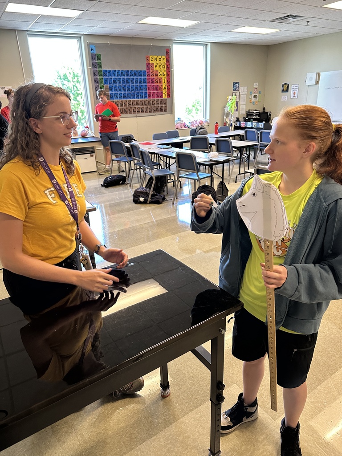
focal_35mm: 24
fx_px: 316
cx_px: 171
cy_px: 228
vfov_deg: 71.6
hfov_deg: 56.8
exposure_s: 1/60
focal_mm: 6.86
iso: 400
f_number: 1.78
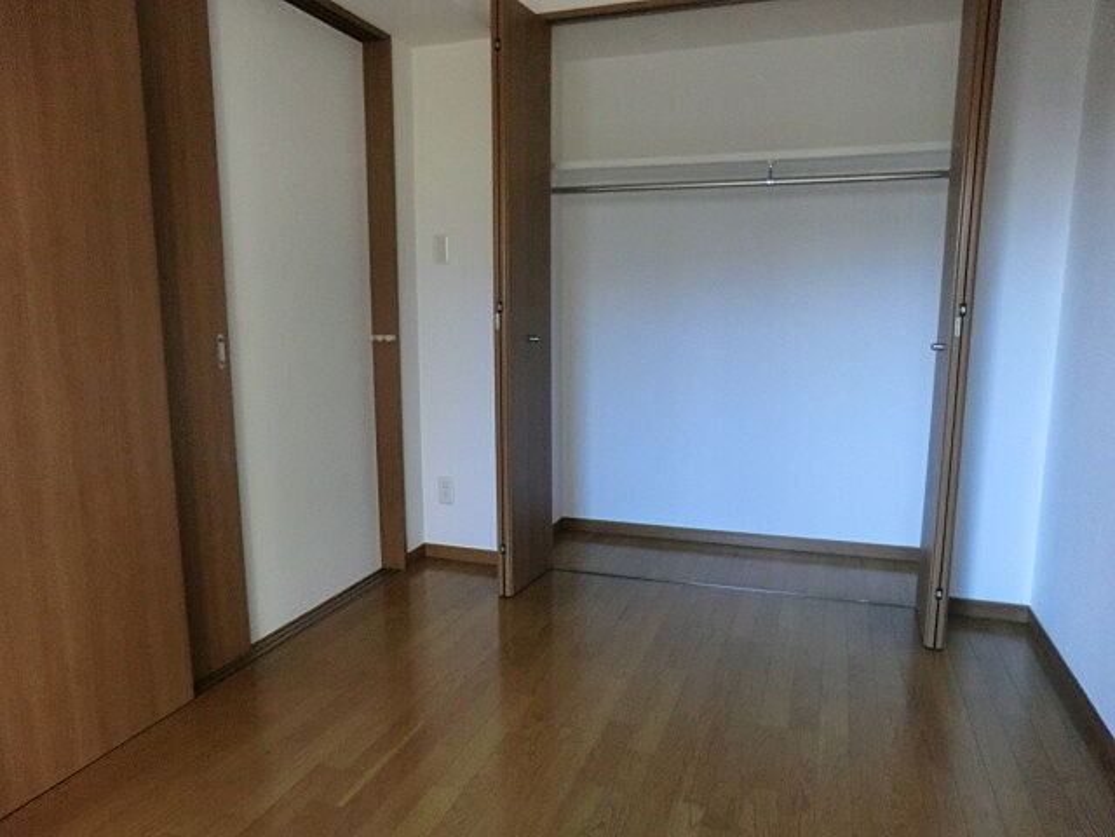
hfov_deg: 71.6
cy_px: 418
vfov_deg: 56.8
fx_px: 773
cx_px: 558
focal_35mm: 24
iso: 320
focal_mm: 4.3
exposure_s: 1/60
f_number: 3.2
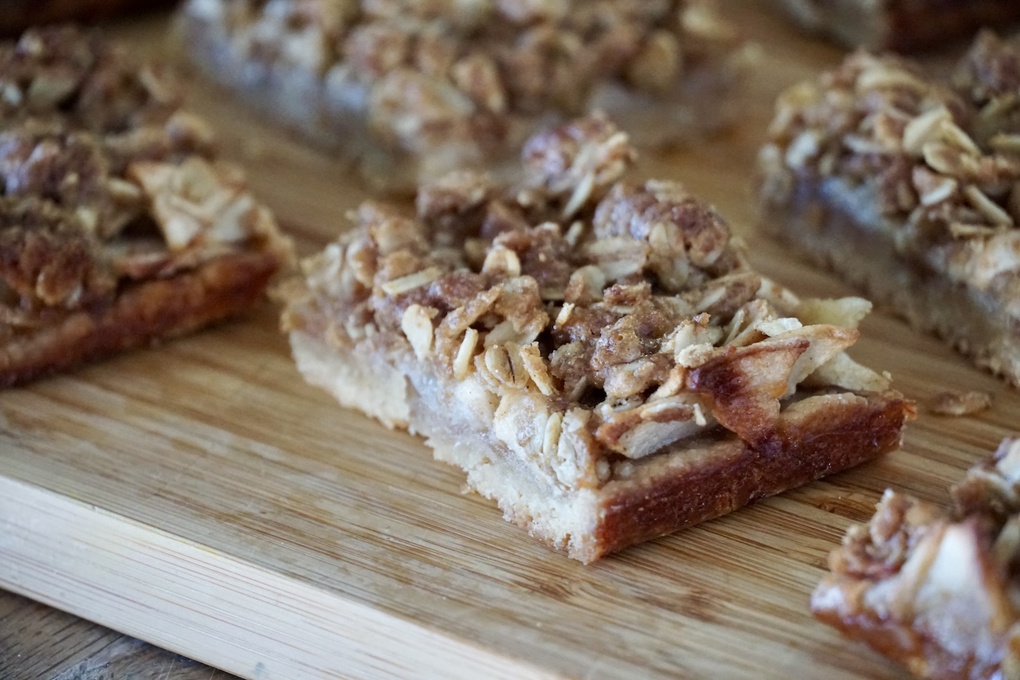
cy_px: 340
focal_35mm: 186
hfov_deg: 11.1
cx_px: 510
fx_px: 5269
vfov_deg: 7.4
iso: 6400
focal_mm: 124
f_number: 5.6
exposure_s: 1/60
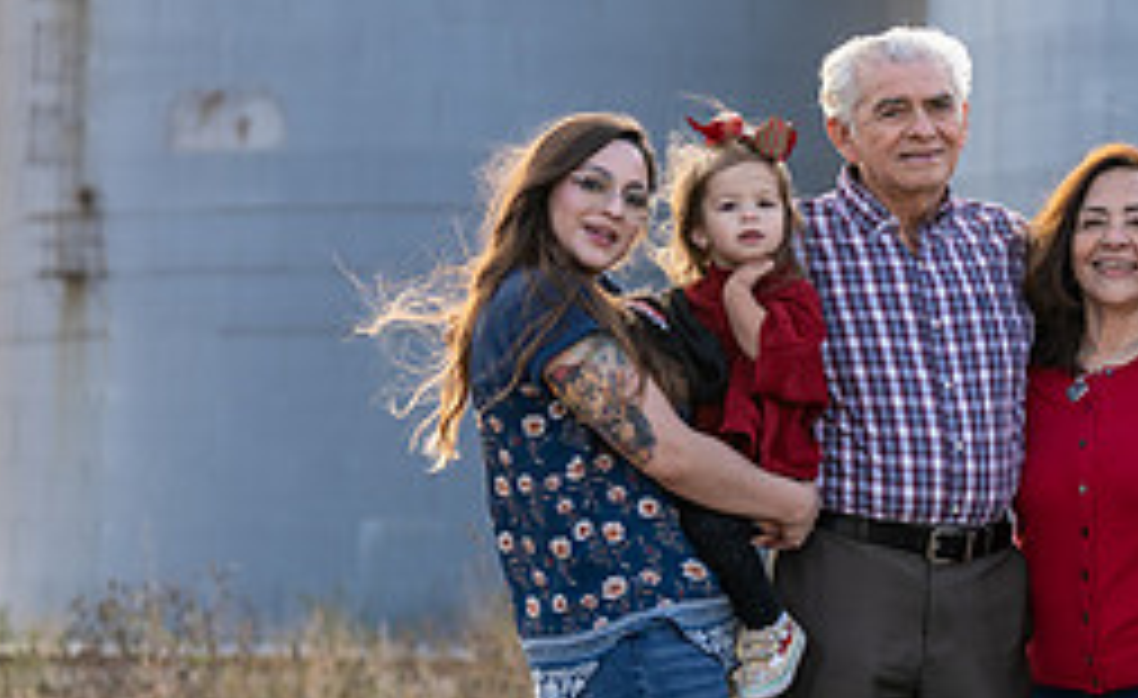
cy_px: 584
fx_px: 5398
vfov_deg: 7.4
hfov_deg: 11.9
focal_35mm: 175
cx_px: 1119
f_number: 3.2
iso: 100
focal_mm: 70
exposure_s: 1/320
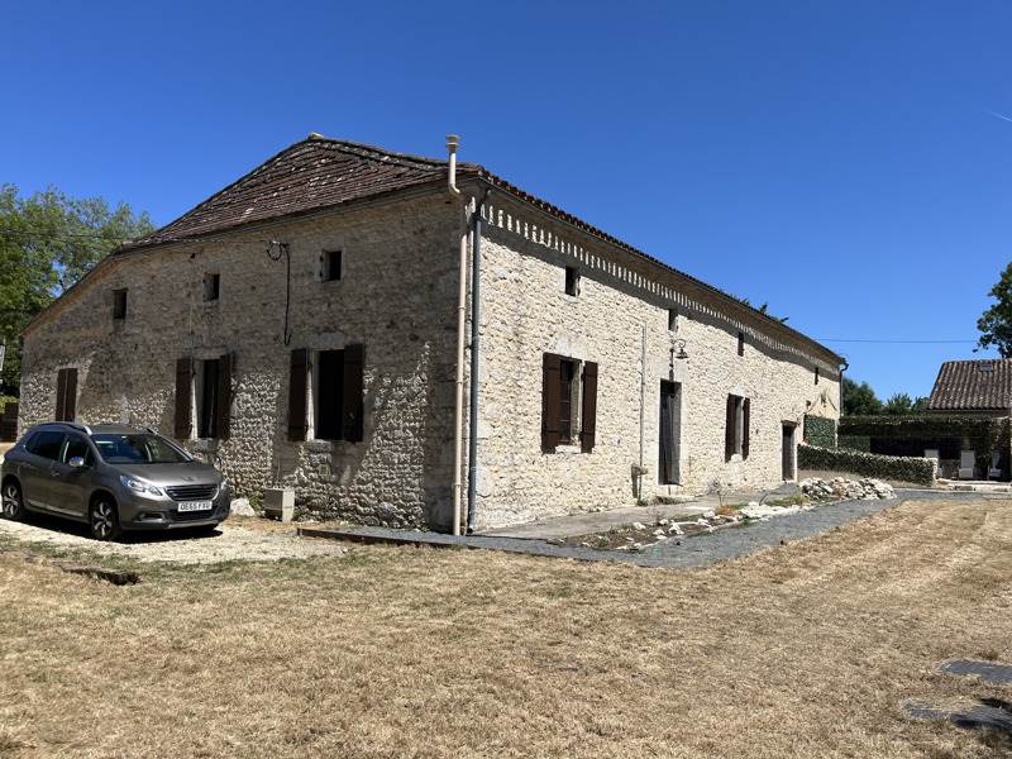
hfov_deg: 67.3
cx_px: 506
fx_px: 760
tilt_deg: +4.6
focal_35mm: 26
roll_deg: -1.3
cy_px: 380
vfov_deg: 53.1
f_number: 1.6
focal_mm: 5.1
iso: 50
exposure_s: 1/4651
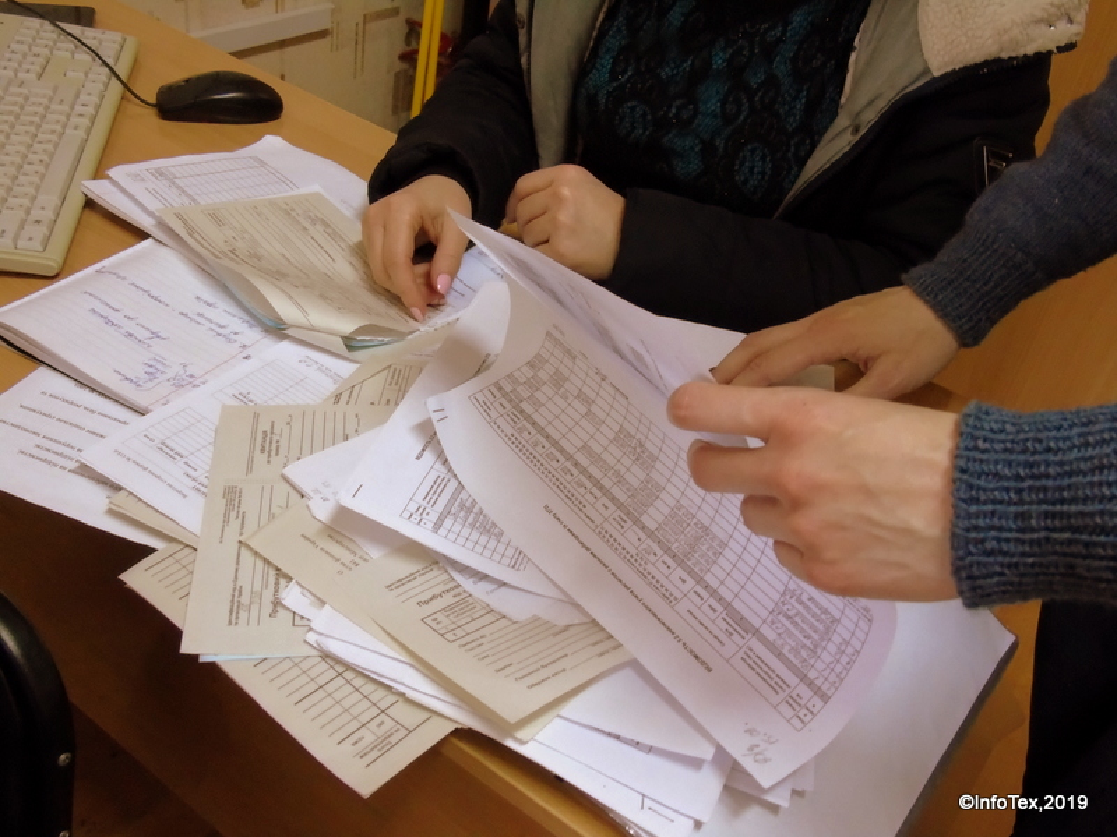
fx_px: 1097
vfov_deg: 41.8
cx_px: 558
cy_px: 418
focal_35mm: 34
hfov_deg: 54.0
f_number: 3.8
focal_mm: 6.1
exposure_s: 1/20
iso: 640
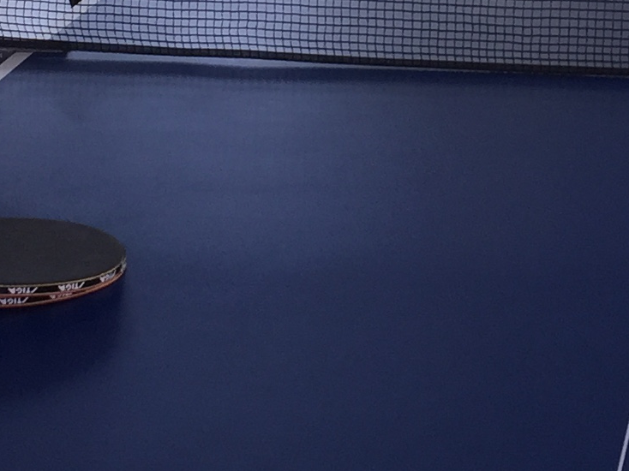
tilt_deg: -12.1
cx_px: 517
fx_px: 2343
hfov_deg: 15.2
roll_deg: -0.7
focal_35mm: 129
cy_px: -115
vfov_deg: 11.2
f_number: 2.2
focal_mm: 4.15
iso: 32
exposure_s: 1/108
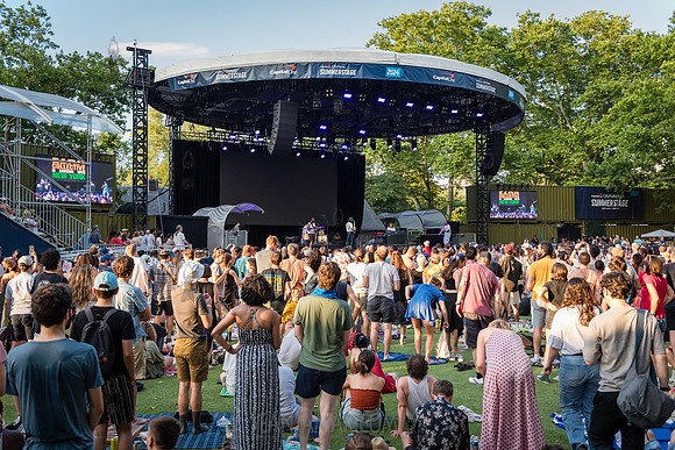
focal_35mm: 34
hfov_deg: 55.5
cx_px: 338
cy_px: 225
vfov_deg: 38.7
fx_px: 642
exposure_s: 1/500
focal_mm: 34
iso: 1000
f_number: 4
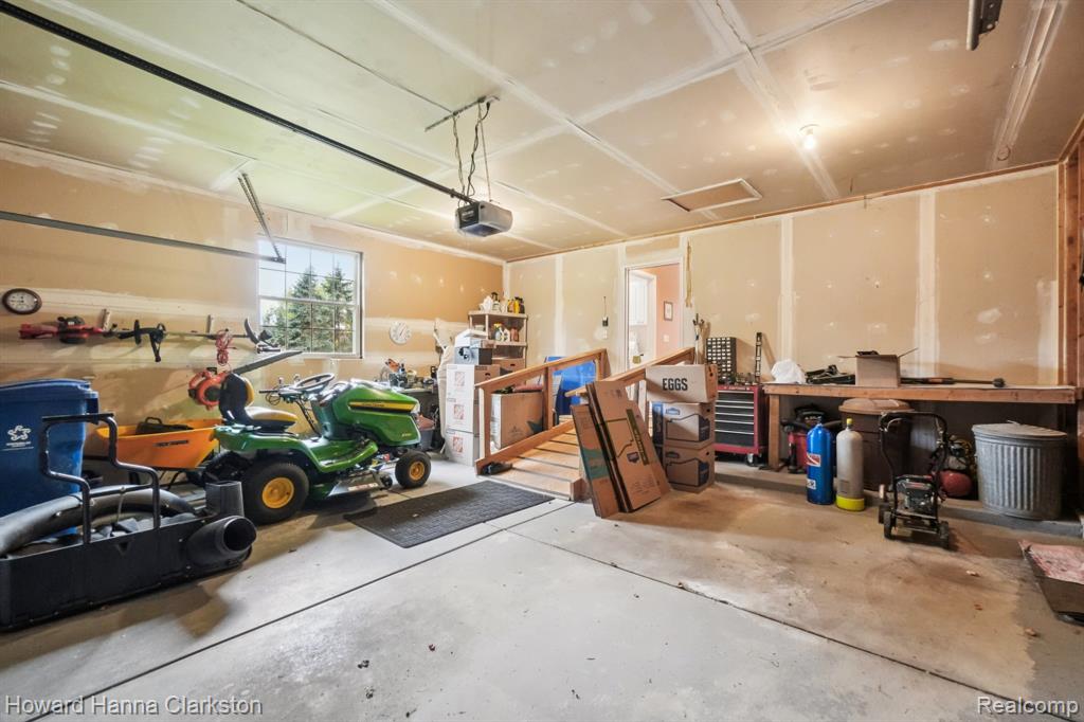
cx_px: 542
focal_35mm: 15
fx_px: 451
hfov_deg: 100.4
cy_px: 361
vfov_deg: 77.3
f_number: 8
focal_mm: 10
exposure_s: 1/30
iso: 3200
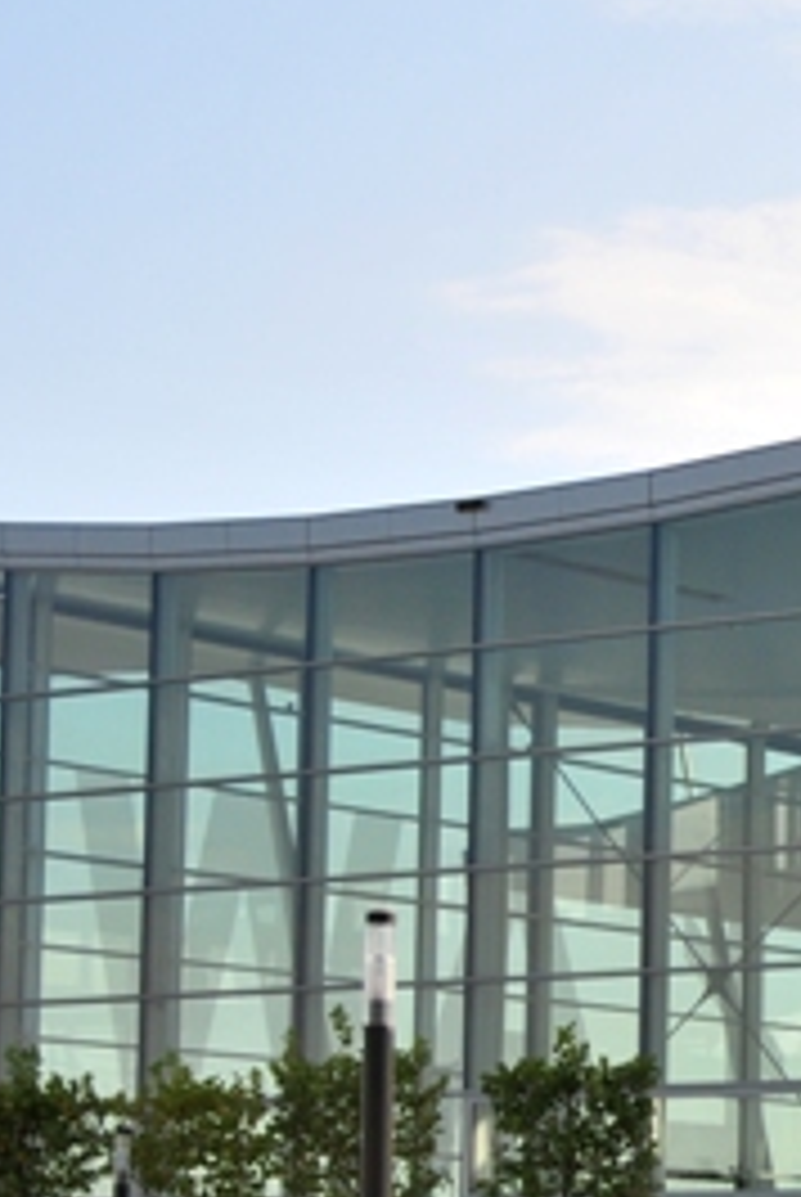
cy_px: 961
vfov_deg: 16.1
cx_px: 1179
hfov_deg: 10.6
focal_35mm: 126
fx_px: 4194
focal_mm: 28
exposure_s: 1/1250
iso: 200
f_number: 4
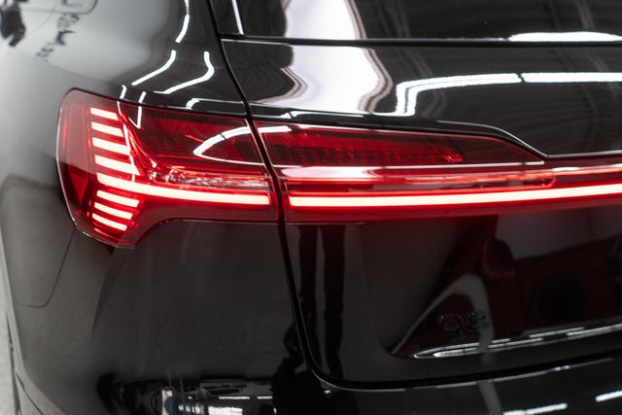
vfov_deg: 31.9
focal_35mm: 42
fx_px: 726
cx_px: 311
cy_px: 208
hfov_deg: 46.4
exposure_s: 1/40
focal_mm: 28
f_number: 3.2
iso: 200
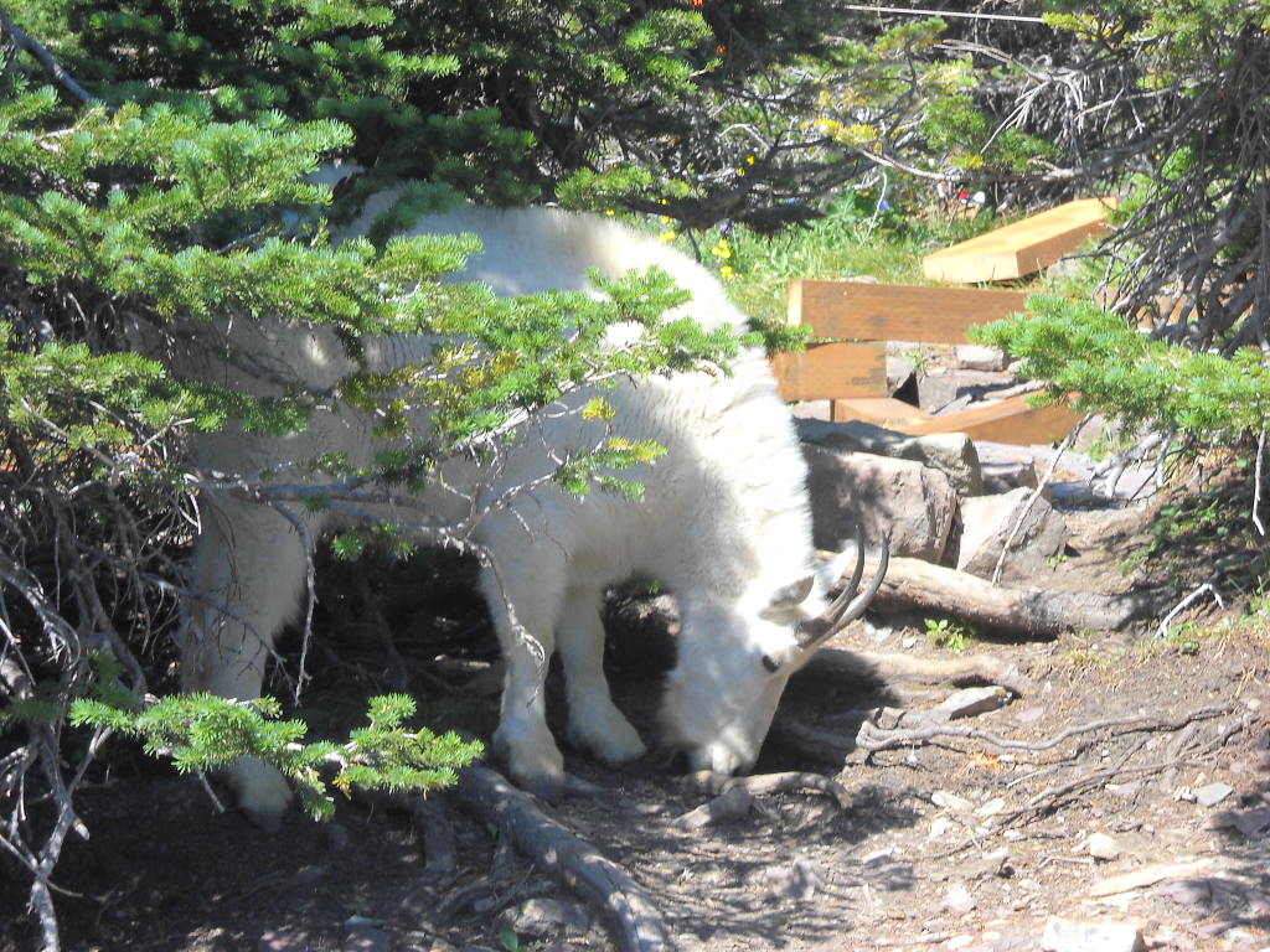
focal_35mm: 124
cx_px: 635
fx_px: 4549
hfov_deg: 15.9
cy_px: 476
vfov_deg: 12.0
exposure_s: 1/105
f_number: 6
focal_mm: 20.49
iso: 64
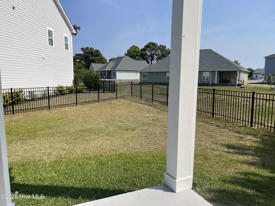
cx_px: 138
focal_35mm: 25
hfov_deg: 69.4
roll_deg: -1.2
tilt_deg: -8.7
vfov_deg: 54.9
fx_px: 199
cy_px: 103
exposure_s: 1/4902
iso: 32
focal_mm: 5.1
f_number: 1.6
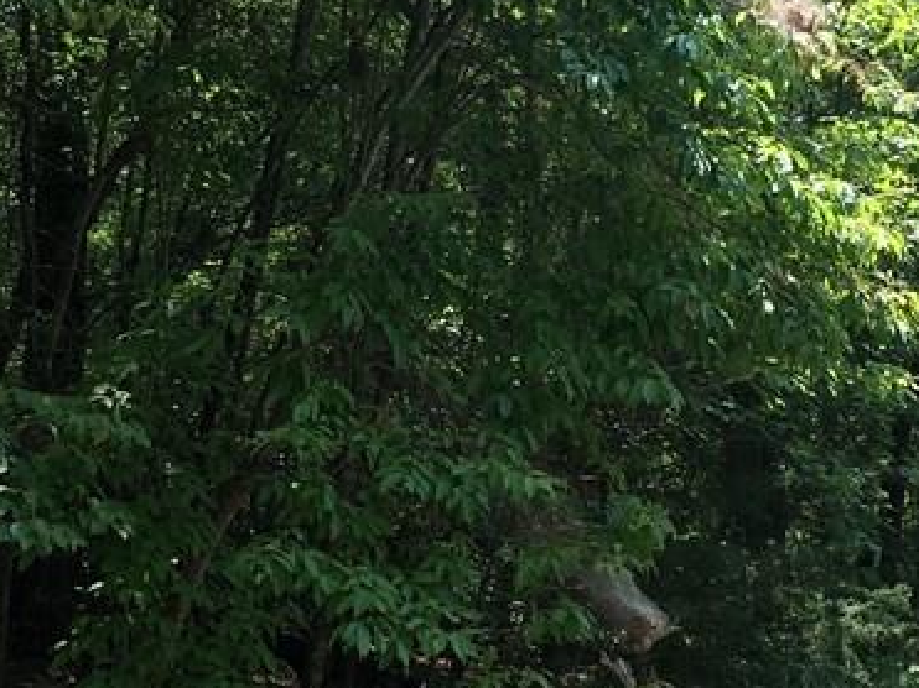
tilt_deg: +1.6
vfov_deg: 18.3
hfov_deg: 24.3
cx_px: 587
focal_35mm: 80
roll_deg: +1.0
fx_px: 2123
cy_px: 507
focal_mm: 4.15
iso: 25
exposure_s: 1/358
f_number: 2.2
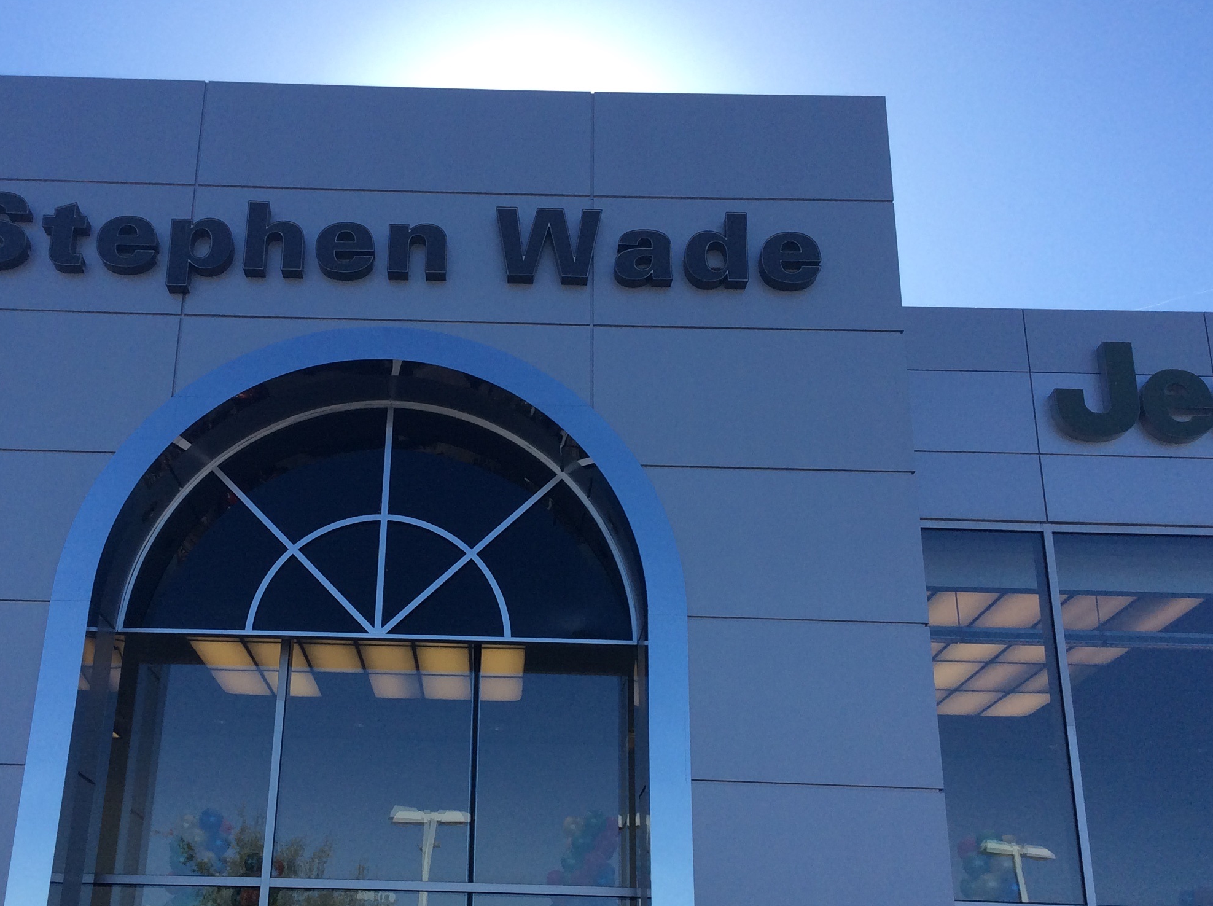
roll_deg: -0.6
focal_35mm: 42
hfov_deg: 44.6
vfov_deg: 34.2
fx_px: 1470
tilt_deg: +19.4
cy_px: 524
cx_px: 480
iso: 32
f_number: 2.4
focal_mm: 3.3
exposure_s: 1/1192
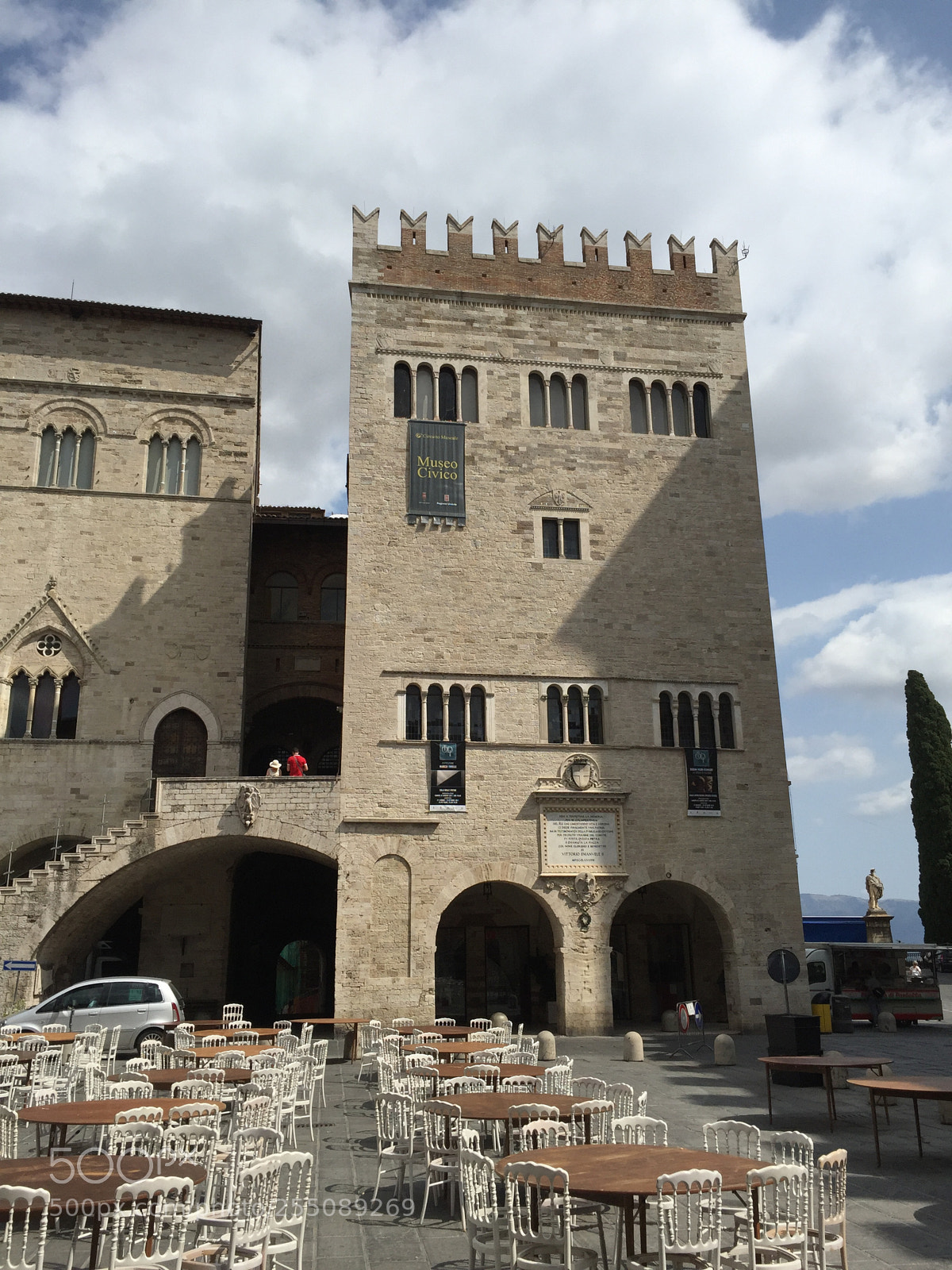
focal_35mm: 29
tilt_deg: +16.4
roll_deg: +0.7
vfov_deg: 61.7
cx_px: 476
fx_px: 1063
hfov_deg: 48.2
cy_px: 635
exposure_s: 1/4405
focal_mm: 4.15
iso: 32
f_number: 2.2
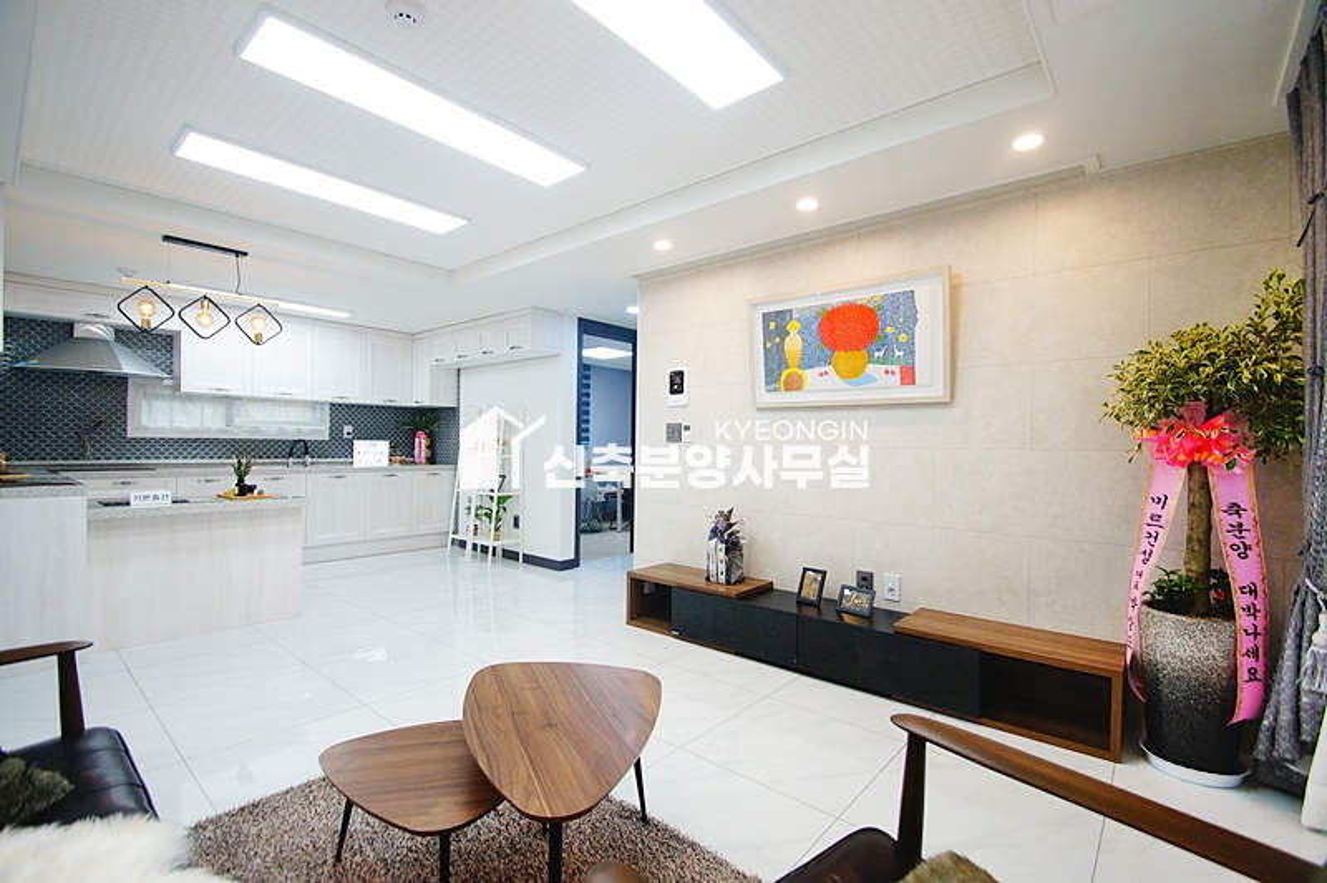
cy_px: 442
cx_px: 664
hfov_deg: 100.4
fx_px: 552
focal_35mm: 15
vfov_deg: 77.2
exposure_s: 1/160
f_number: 3.5
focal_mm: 10
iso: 800
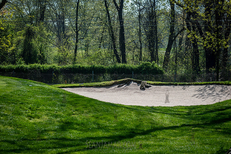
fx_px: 642
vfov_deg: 13.7
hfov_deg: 20.4
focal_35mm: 100
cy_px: 77
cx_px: 116
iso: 100
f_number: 4
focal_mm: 100
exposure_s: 1/1000
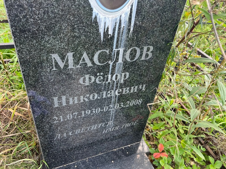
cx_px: 113
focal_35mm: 26
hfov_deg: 67.3
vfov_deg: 53.1
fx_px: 170
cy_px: 84
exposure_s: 1/221
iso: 40
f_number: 1.5
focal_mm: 5.7
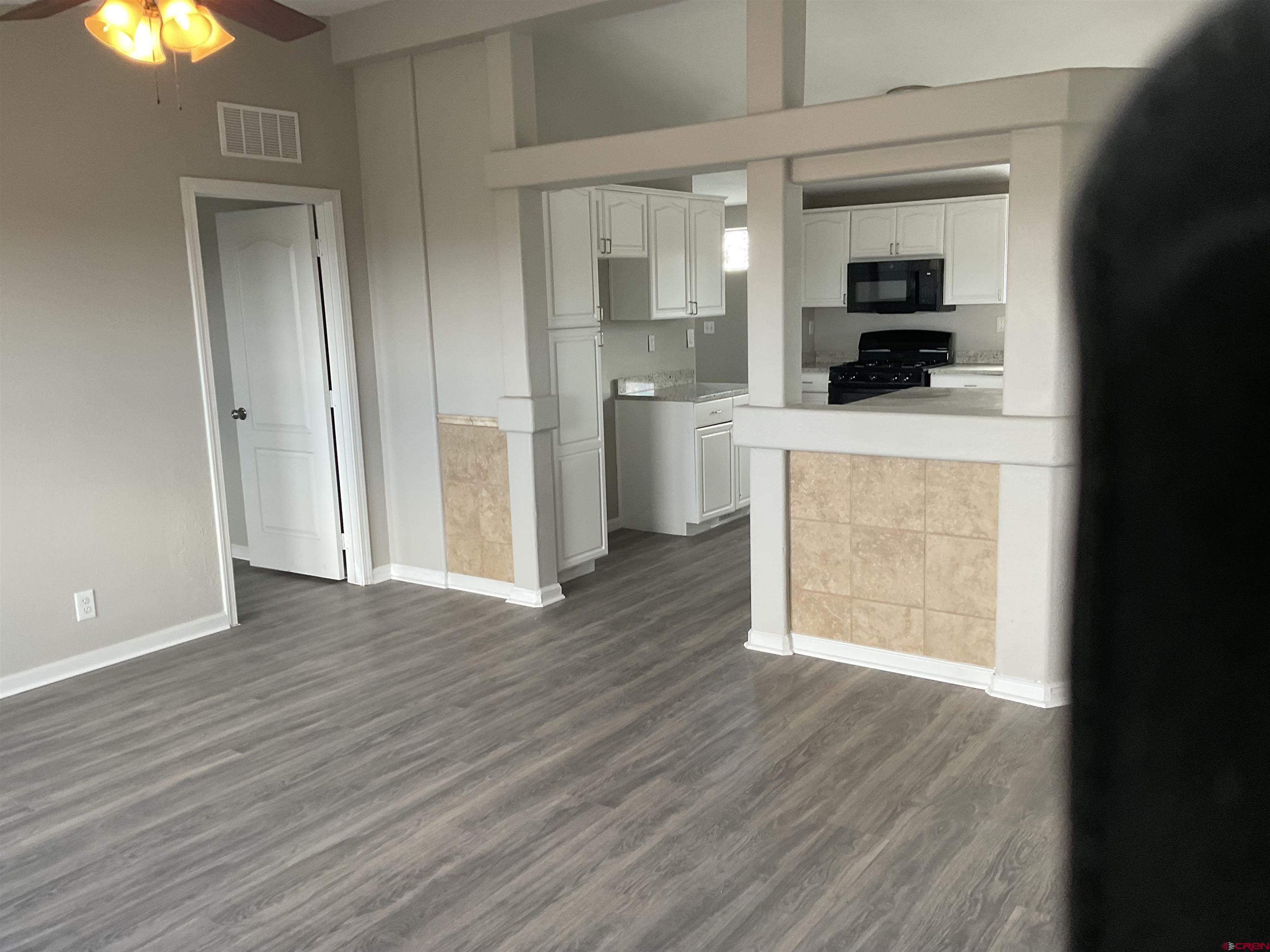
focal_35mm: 29
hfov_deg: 61.7
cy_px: 476
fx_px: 1064
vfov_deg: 48.2
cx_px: 635
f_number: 1.8
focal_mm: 3
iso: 40
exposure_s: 1/60
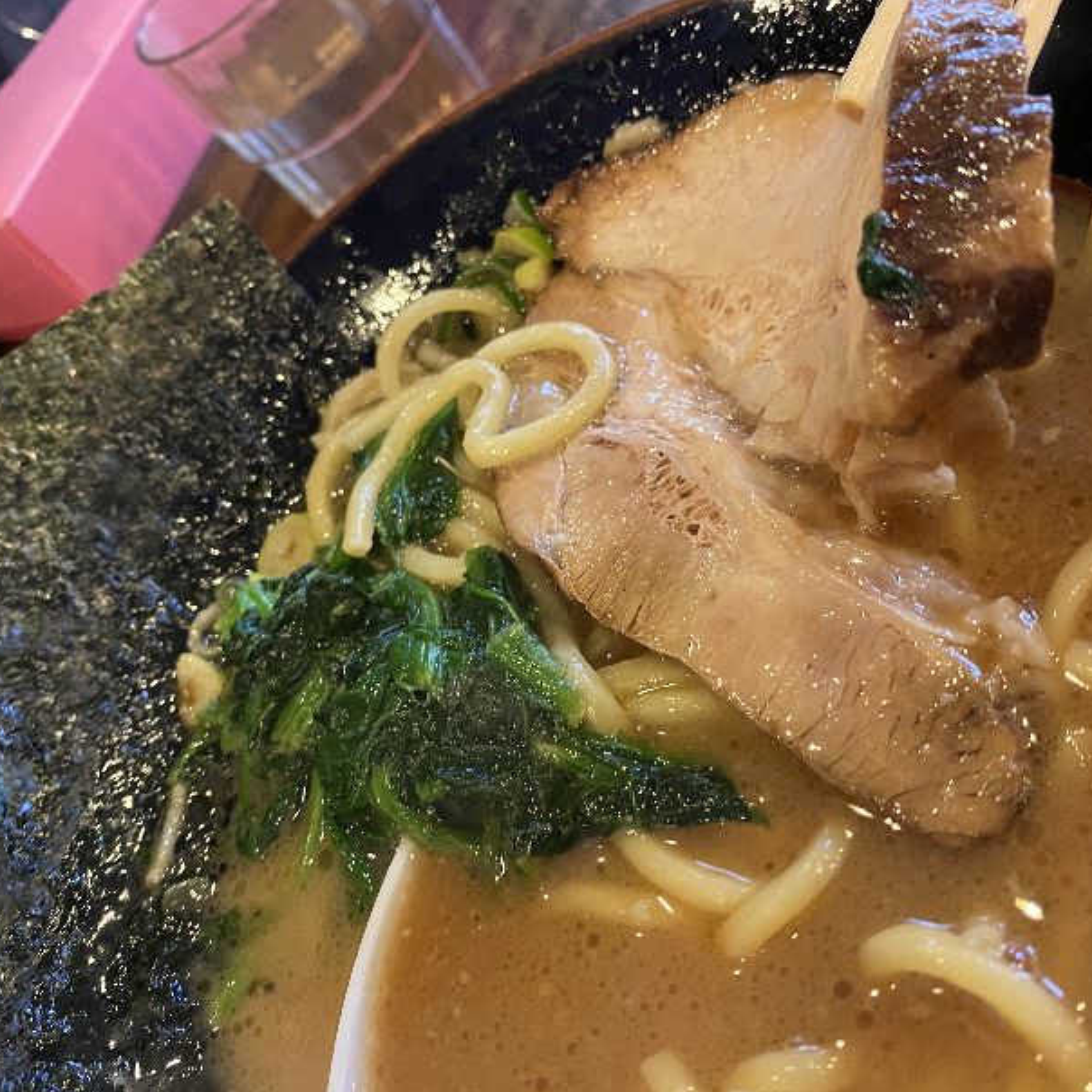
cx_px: 596
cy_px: 551
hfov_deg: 52.5
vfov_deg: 52.5
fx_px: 1106
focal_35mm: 31
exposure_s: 1/40
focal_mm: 4.25
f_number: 1.8
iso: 640
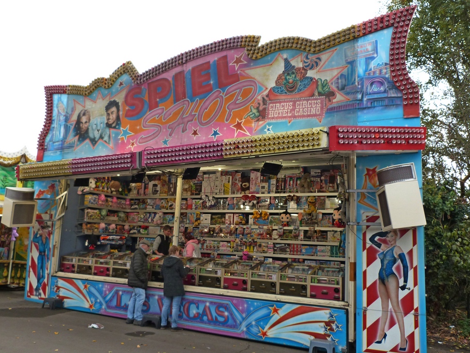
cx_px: 226
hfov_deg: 59.9
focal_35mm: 30
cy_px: 183
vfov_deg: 46.8
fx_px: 407
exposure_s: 1/250
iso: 200
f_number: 3.2
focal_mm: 4.7
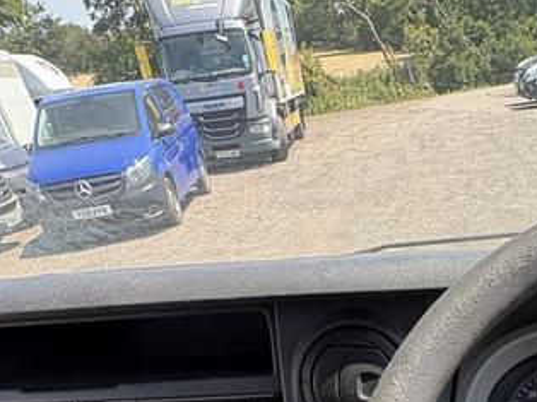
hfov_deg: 44.4
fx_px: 620
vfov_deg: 29.2
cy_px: 520
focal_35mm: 40
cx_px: 436
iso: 50
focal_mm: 2.22
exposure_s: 1/147
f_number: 2.2
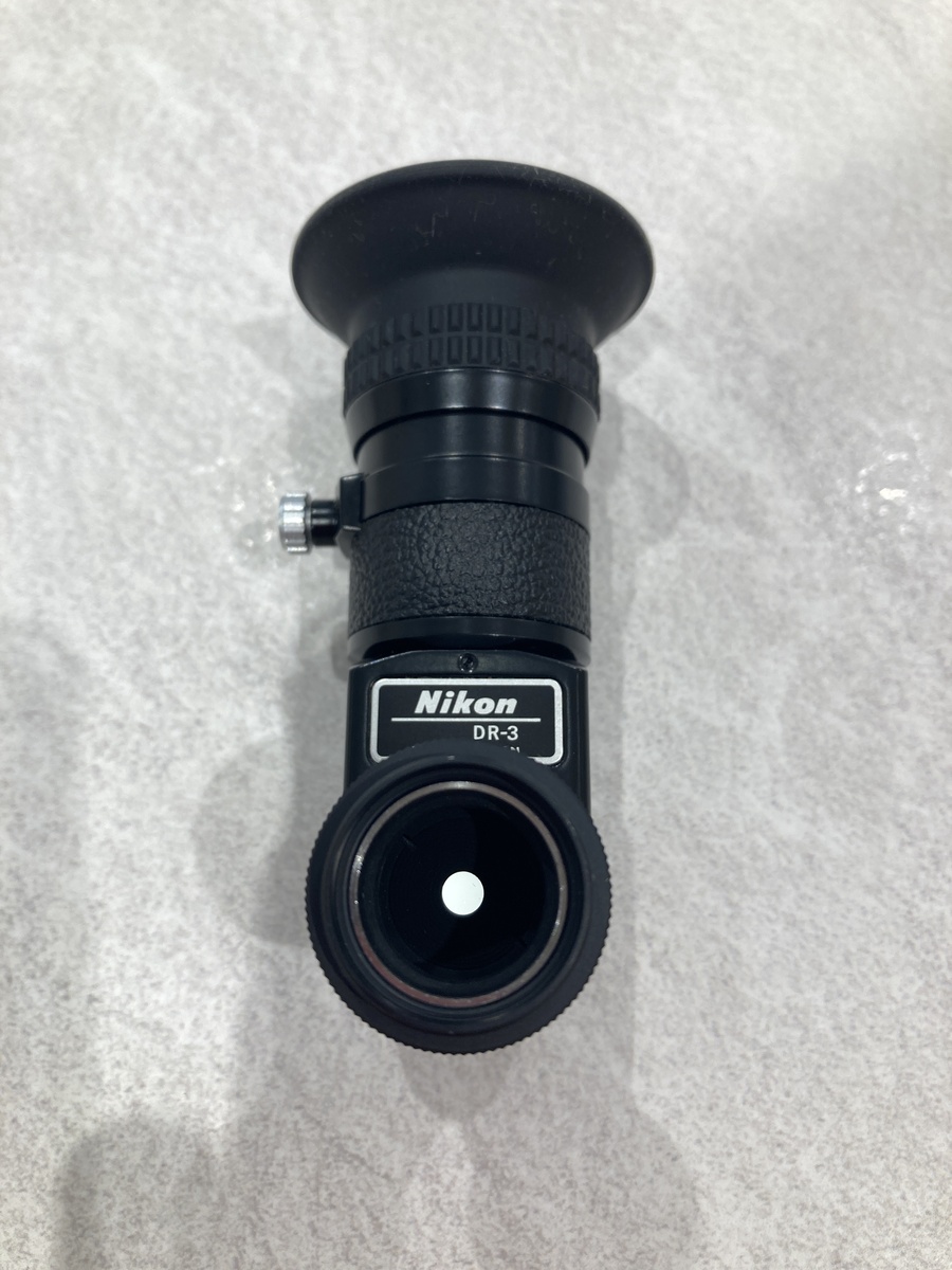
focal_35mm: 28
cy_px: 635
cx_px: 476
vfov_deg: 63.4
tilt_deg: -67.4
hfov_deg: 49.7
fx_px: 1027
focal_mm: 3.99
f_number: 1.8
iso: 25
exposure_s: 1/100
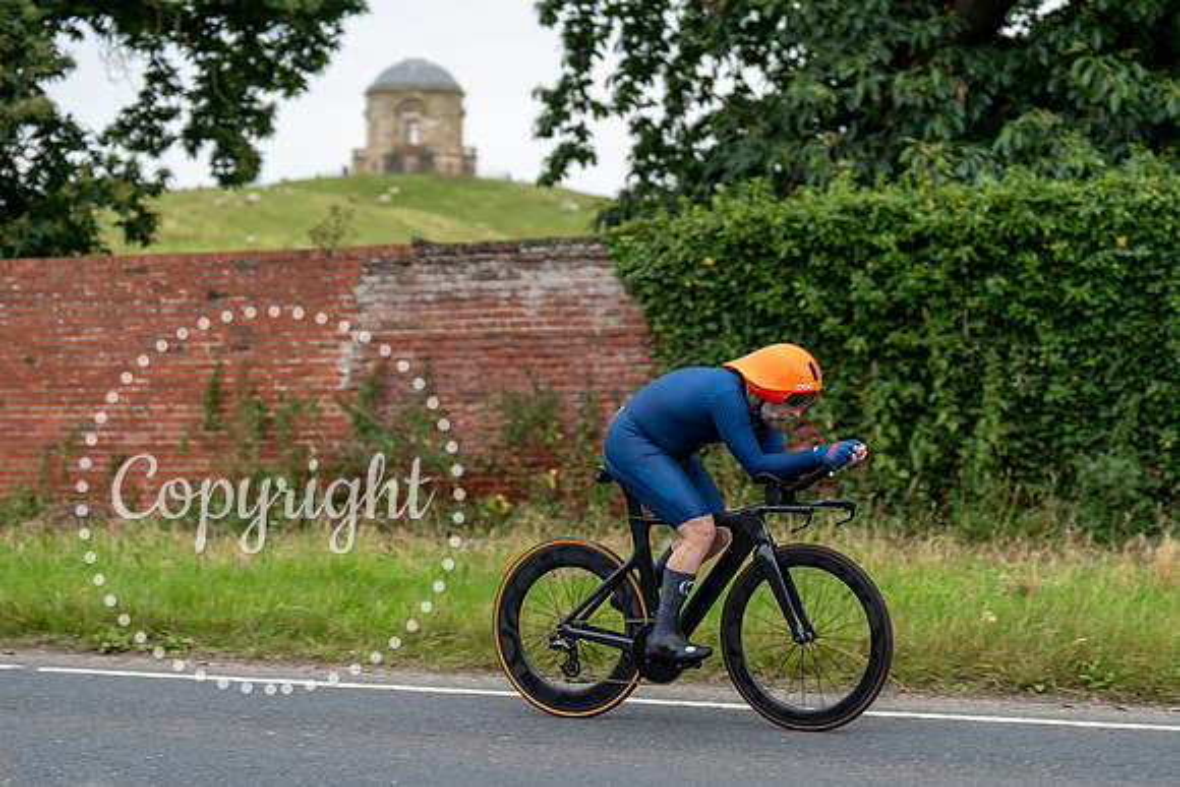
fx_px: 2754
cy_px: 394
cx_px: 590
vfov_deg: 16.3
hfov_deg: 24.2
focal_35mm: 84
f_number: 2.8
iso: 1000
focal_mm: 84
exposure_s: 1/800
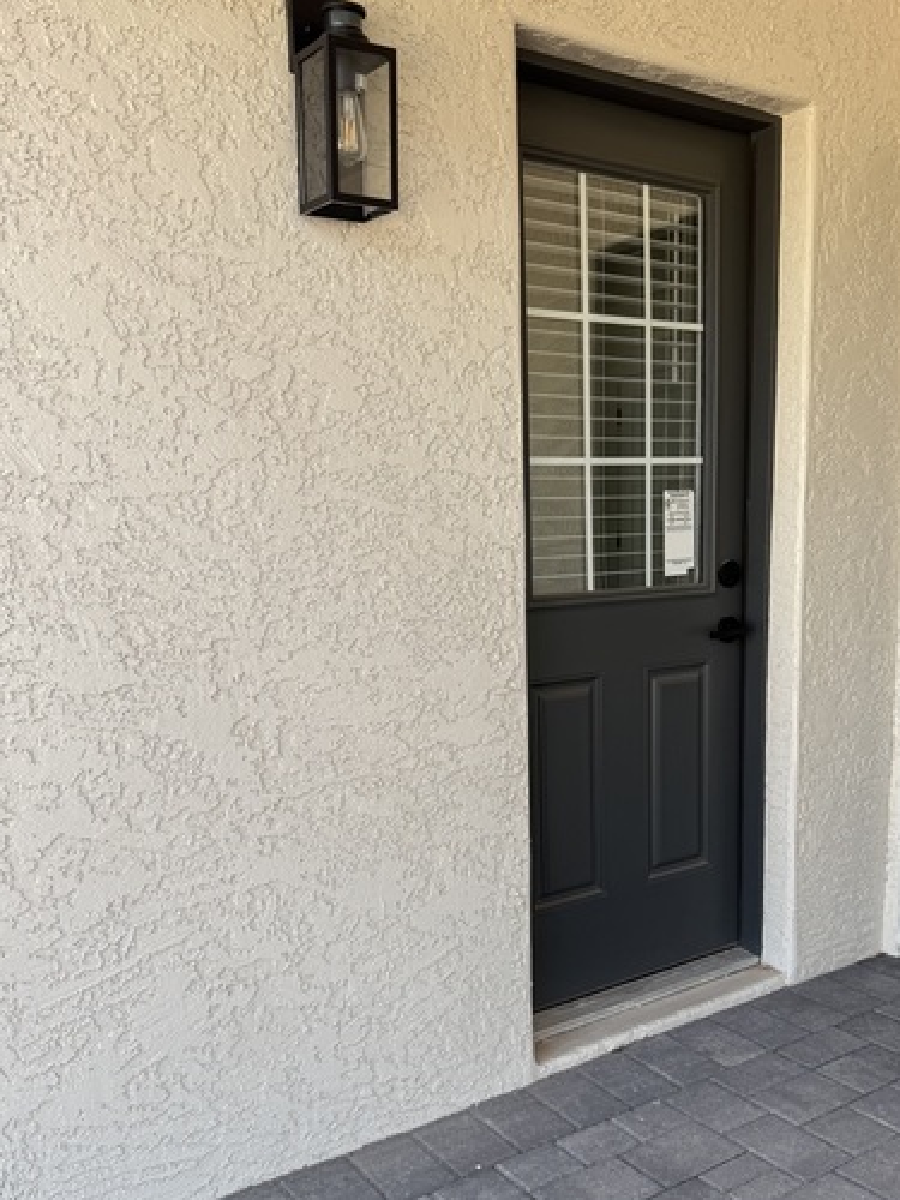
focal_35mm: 32
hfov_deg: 44.0
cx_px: 514
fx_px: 1109
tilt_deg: -9.6
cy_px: 721
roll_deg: +0.9
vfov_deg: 56.4
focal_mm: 6.76
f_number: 1.78
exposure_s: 1/612
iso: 80
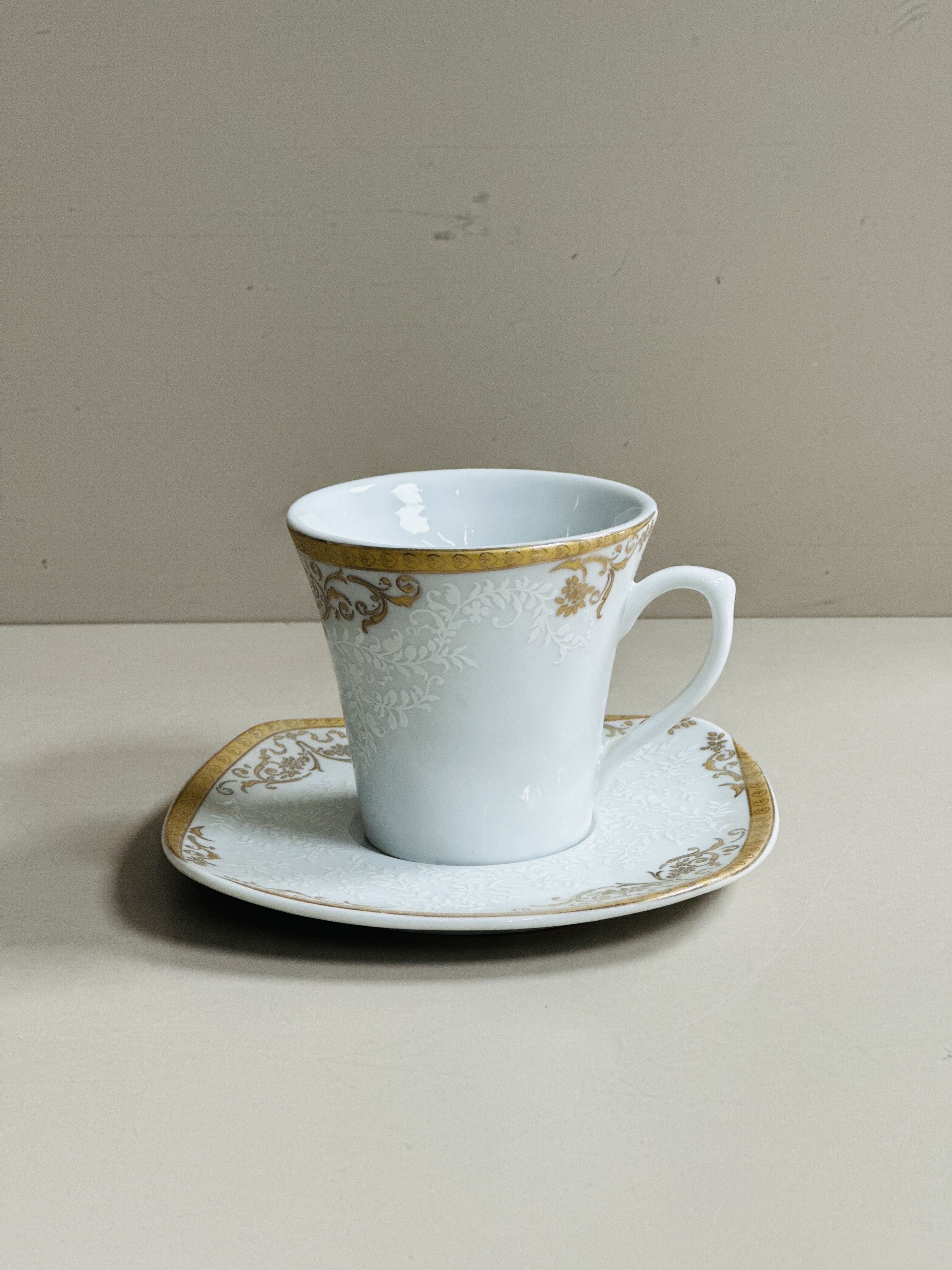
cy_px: 635
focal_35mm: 77
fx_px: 2824
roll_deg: +0.0
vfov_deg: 25.3
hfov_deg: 19.1
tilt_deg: -15.4
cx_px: 476
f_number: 2.8
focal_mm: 9
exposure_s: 1/100
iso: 200
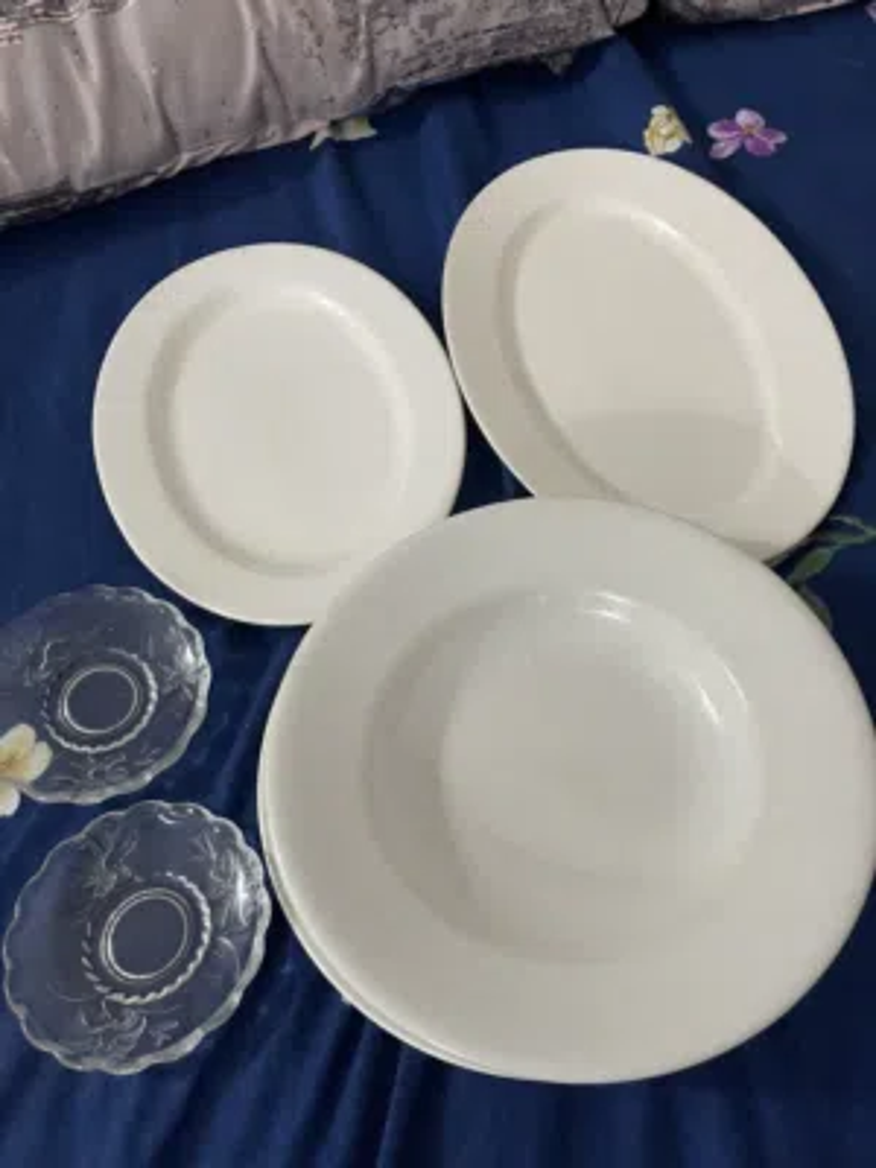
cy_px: 584
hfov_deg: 54.9
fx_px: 844
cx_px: 438
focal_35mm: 25
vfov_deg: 69.4
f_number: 1.6
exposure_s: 1/53
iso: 320
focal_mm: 5.1
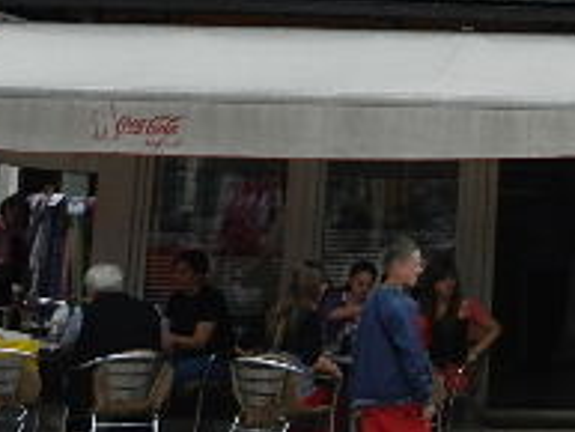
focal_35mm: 96
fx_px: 1596
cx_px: 861
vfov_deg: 15.0
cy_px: -57
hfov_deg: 18.2
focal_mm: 5.1
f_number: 7.2
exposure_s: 1/500
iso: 160
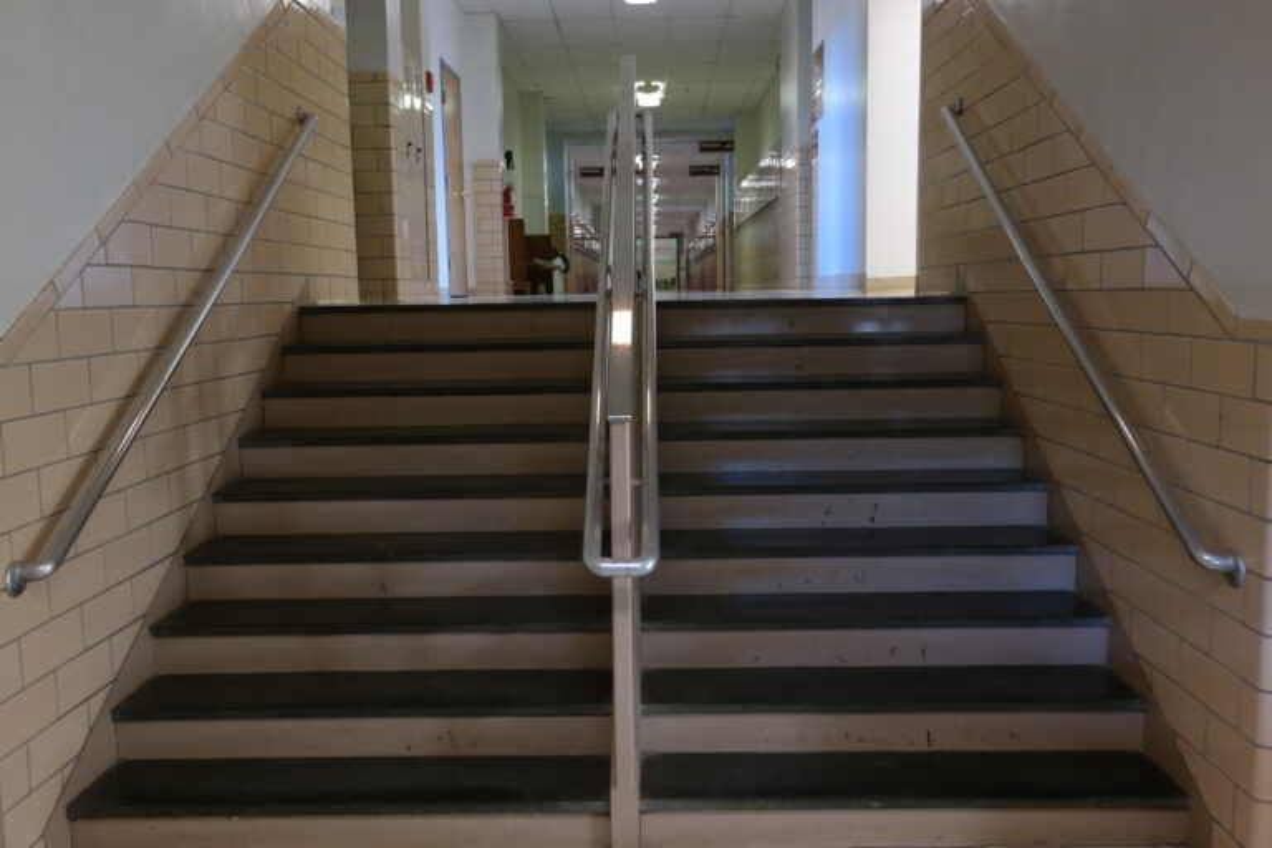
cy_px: 424
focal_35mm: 30
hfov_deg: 61.9
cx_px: 636
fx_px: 1060
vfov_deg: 43.6
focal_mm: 20
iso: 800
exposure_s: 1/40
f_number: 3.5
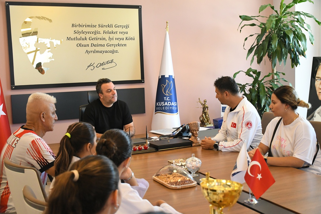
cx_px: 160
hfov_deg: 43.6
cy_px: 107
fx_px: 401
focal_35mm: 45
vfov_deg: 29.9
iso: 3600
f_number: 4
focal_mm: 30
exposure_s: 1/640
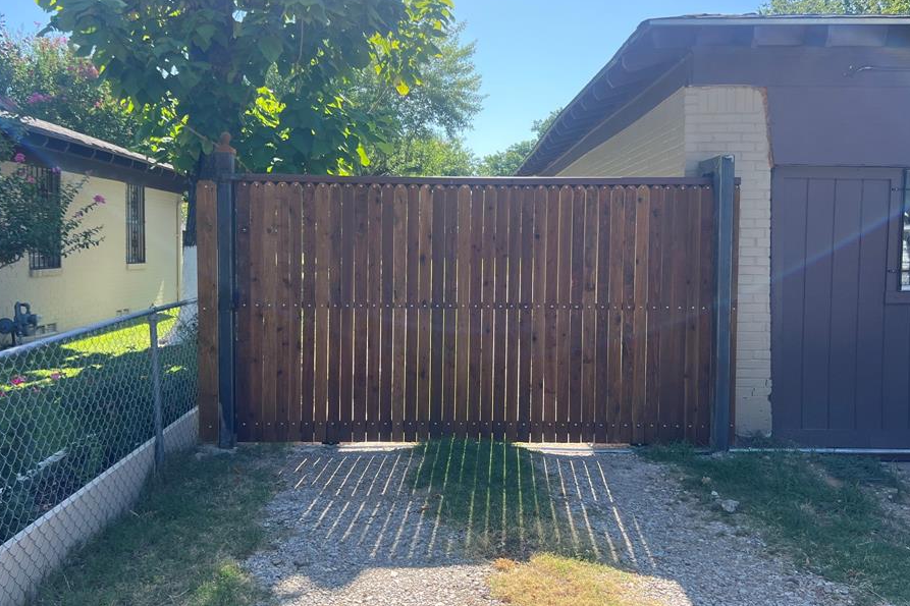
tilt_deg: -3.0
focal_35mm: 31
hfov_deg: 60.3
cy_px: 282
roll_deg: +1.1
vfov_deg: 42.3
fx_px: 783
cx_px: 458
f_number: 1.5
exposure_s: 1/1295
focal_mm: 5.7
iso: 50
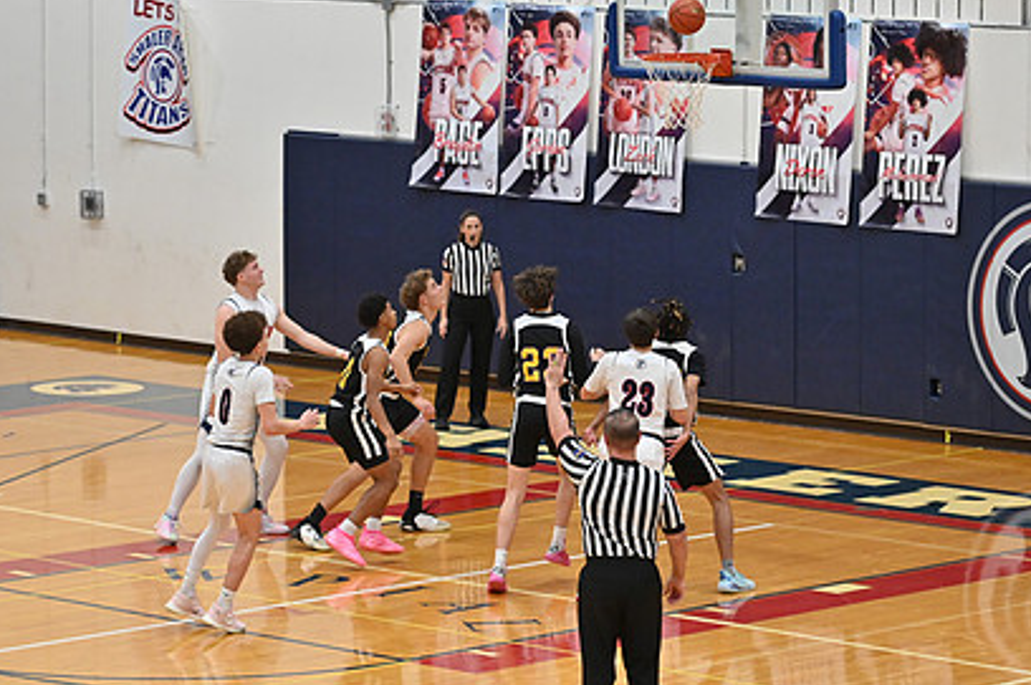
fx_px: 4720
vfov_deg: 8.3
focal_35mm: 165
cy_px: 225
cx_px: 379
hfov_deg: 12.5
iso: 3200
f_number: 4
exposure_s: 1/800
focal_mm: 116
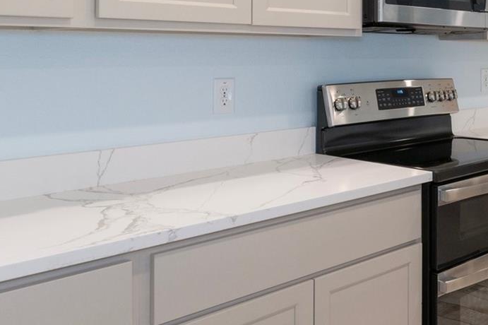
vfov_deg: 29.0
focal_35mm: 45
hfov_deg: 38.0
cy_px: 57
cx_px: 503
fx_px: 612
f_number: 8
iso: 320
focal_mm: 13
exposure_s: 1/8
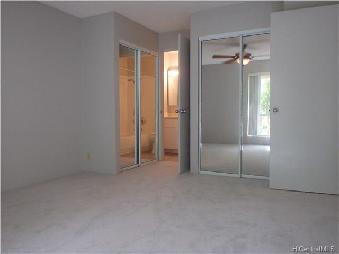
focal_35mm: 28
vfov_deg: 49.7
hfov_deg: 63.4
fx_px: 274
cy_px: 127
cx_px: 170
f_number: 3.9
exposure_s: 1/30
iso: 400
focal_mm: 5
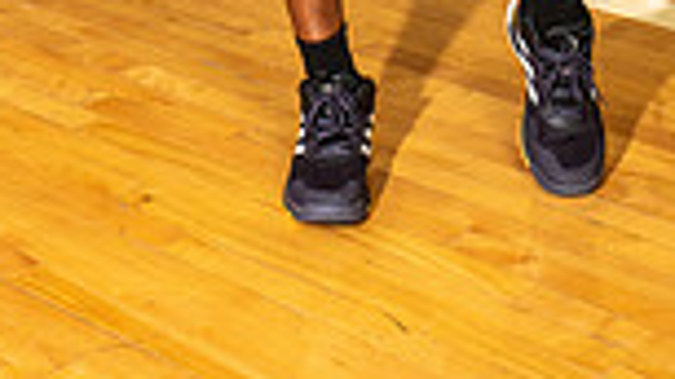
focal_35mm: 123
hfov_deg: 17.4
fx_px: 2201
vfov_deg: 8.8
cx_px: 251
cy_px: -586
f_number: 7.1
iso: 320
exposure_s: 1/250
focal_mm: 40
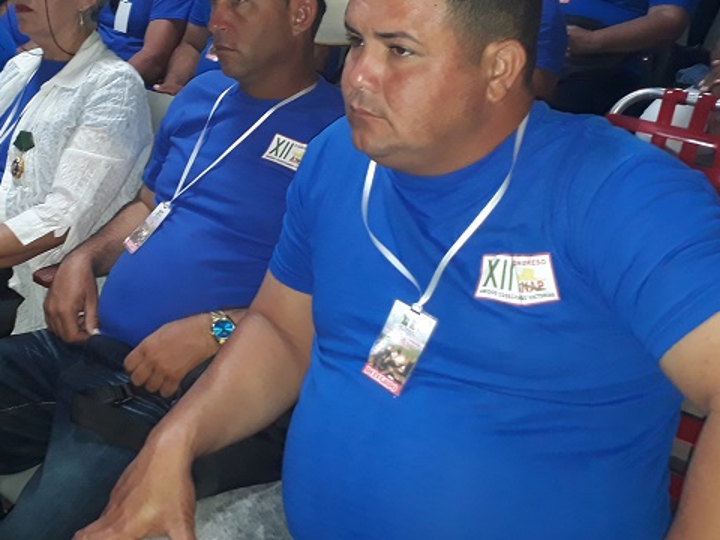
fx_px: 936
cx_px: 212
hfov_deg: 41.2
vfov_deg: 31.9
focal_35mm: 45
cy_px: 174
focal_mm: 3.6
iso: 160
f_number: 1.9
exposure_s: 1/15
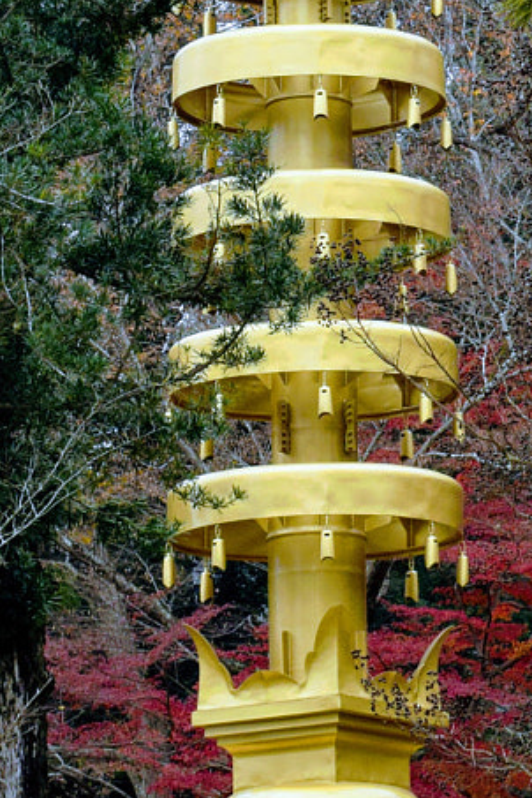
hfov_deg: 6.5
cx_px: 347
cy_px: 81
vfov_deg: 9.7
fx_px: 4699
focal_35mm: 212
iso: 360
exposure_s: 1/250
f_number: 8
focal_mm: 40
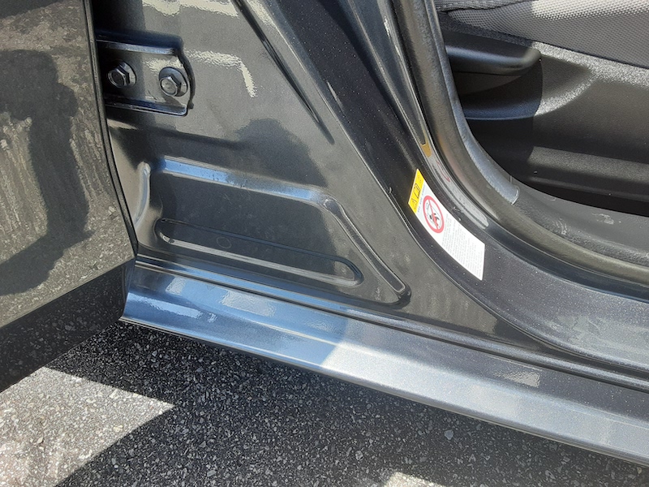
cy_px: 244
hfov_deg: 65.3
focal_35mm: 27
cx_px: 324
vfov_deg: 51.4
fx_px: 506
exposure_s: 1/269
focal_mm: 2.91
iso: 40
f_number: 1.9
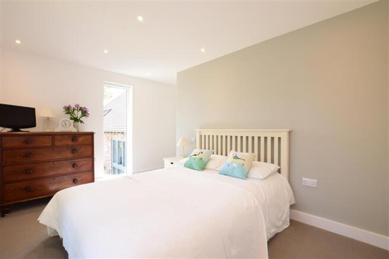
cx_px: 194
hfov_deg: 100.4
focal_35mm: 15
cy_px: 130
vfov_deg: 77.3
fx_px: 162
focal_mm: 10
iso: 320
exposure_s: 1/15
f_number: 14
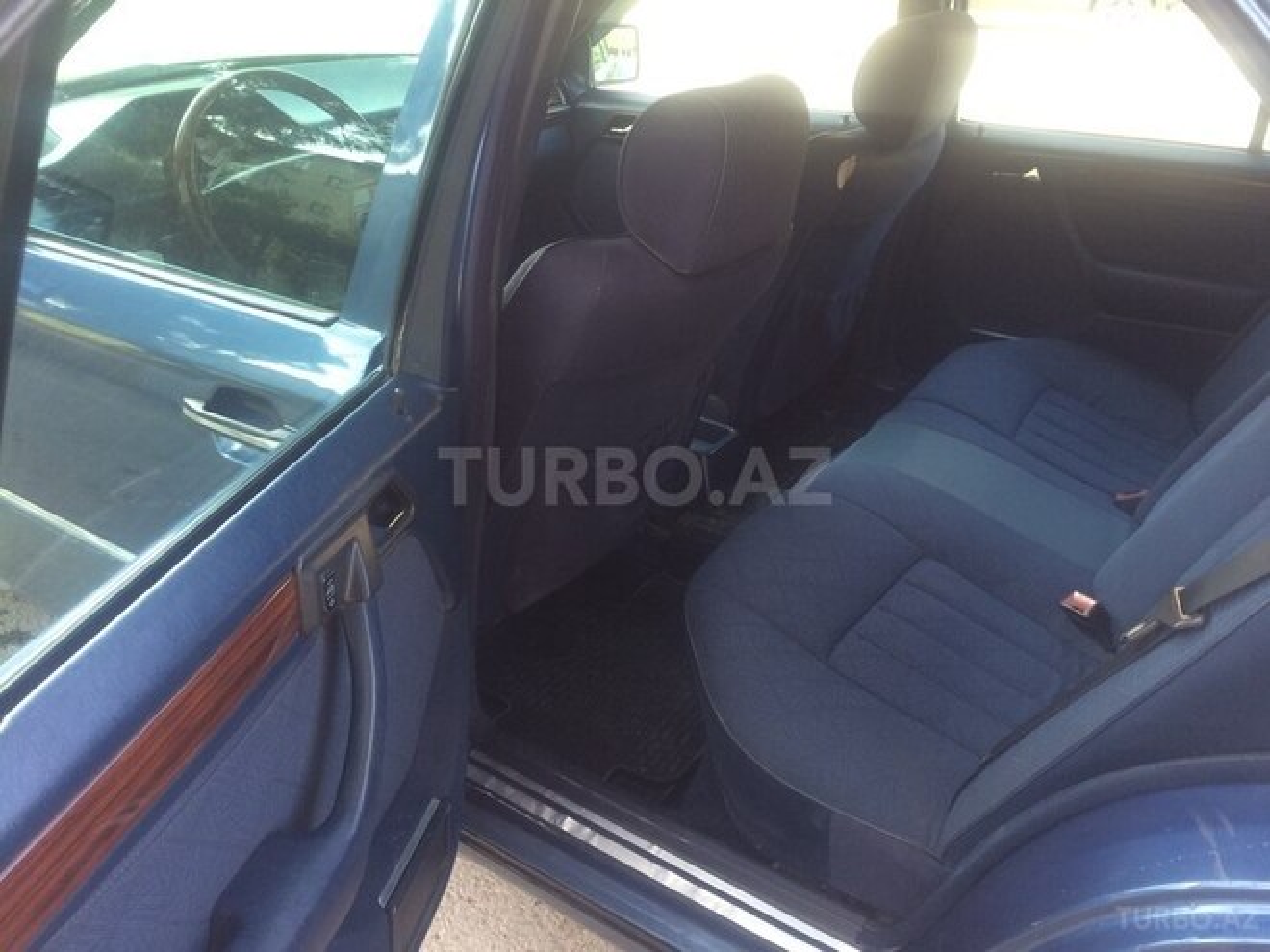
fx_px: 1064
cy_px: 476
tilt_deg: -30.1
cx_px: 635
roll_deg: -1.4
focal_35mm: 29
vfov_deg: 48.2
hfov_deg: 61.7
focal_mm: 4.15
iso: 40
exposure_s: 1/33
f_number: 2.2
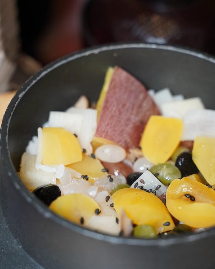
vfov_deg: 18.1
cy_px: 135
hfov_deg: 14.5
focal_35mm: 106
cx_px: 134
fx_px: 844
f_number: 4
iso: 1600
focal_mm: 75
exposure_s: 1/80
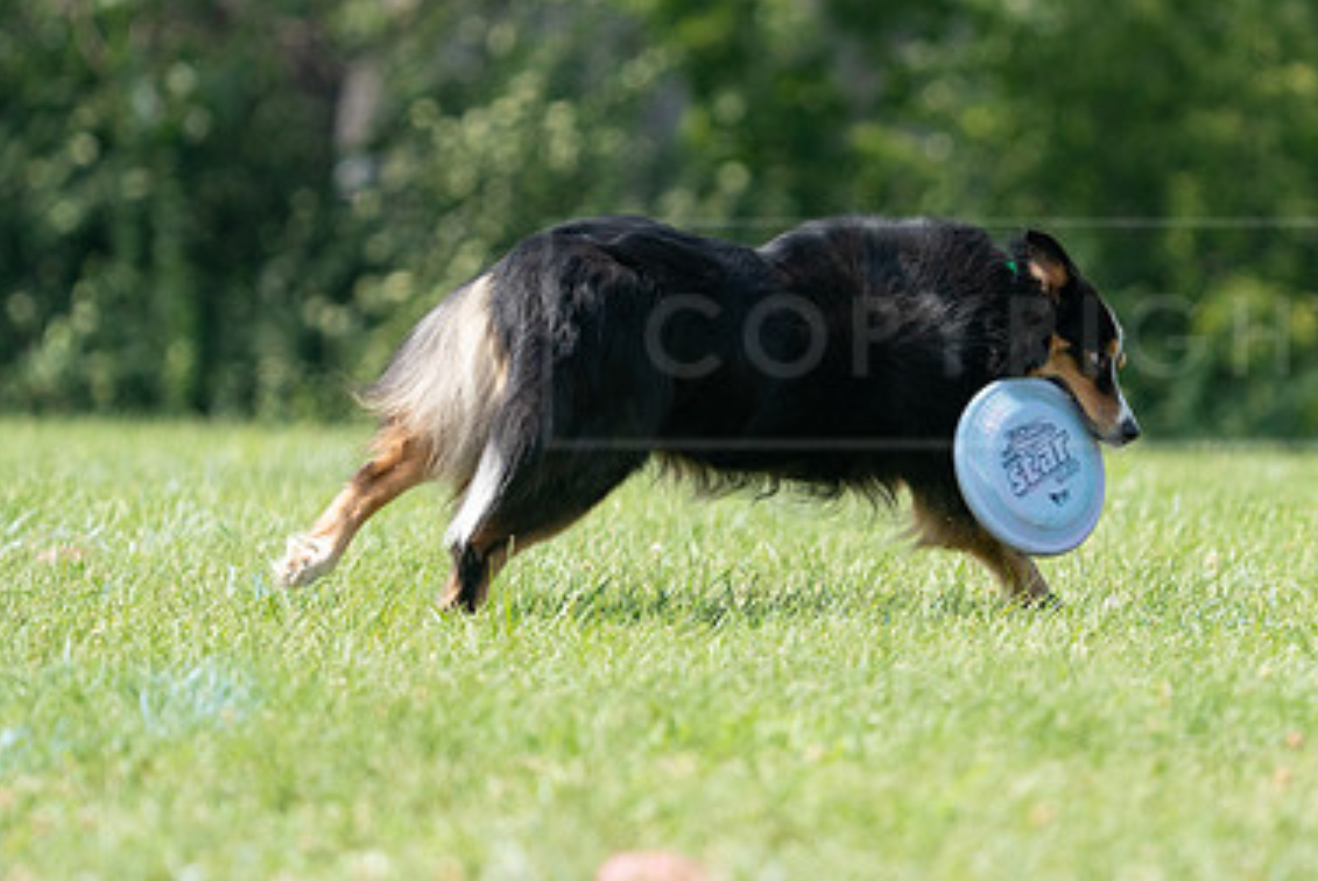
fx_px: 20554
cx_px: 878
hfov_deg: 3.7
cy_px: 393
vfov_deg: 2.5
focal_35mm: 561
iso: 2000
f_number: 6.3
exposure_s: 1/4000
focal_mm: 365
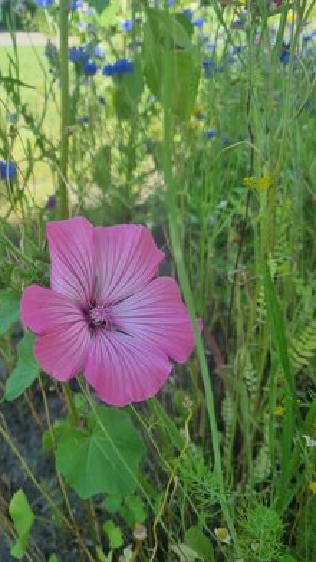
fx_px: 432
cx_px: 103
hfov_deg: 39.7
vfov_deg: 66.1
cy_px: 276
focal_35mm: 29
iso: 50
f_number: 1.8
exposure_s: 1/706
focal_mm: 5.4
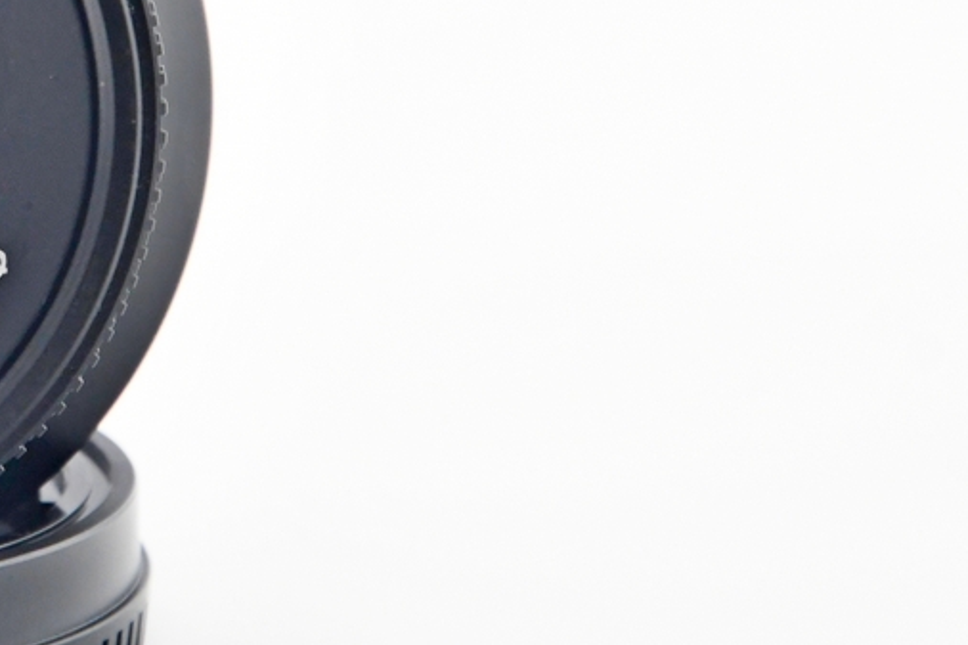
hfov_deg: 5.8
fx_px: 9569
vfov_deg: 3.9
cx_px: -272
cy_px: -4
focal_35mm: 356
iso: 1250
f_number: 8
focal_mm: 80
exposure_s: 1/125
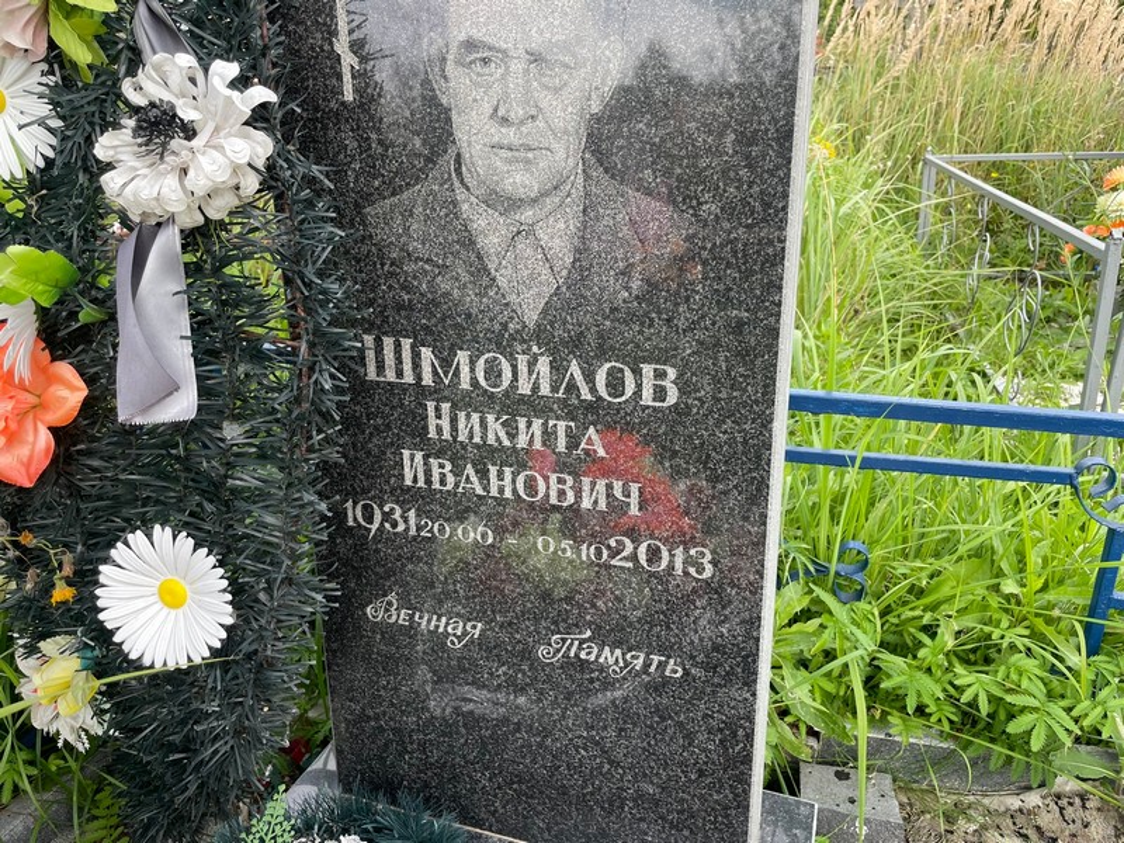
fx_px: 844
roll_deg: +0.9
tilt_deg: -19.5
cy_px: 422
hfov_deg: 67.3
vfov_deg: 53.1
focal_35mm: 26
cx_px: 562
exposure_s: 1/527
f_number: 1.6
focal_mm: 4.2
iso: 32
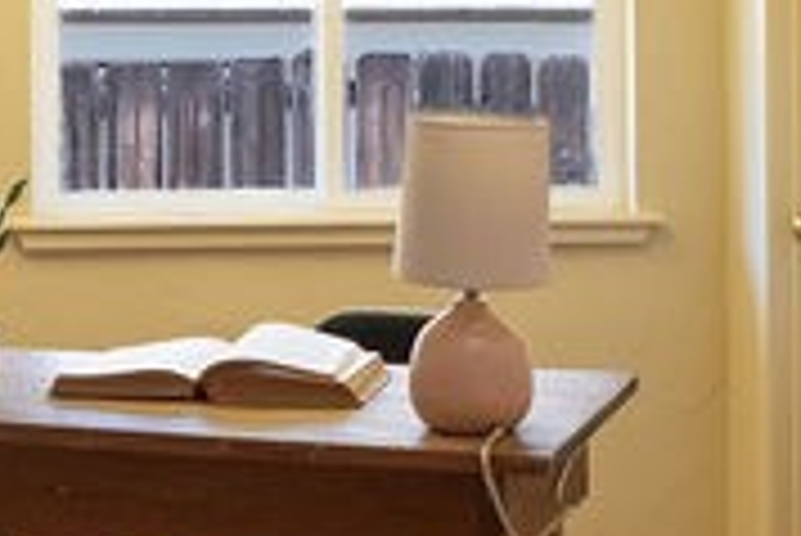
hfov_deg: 17.7
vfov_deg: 11.7
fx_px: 2561
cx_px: 243
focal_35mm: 115
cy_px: -101
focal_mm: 20
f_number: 16
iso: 1000
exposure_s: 1/60
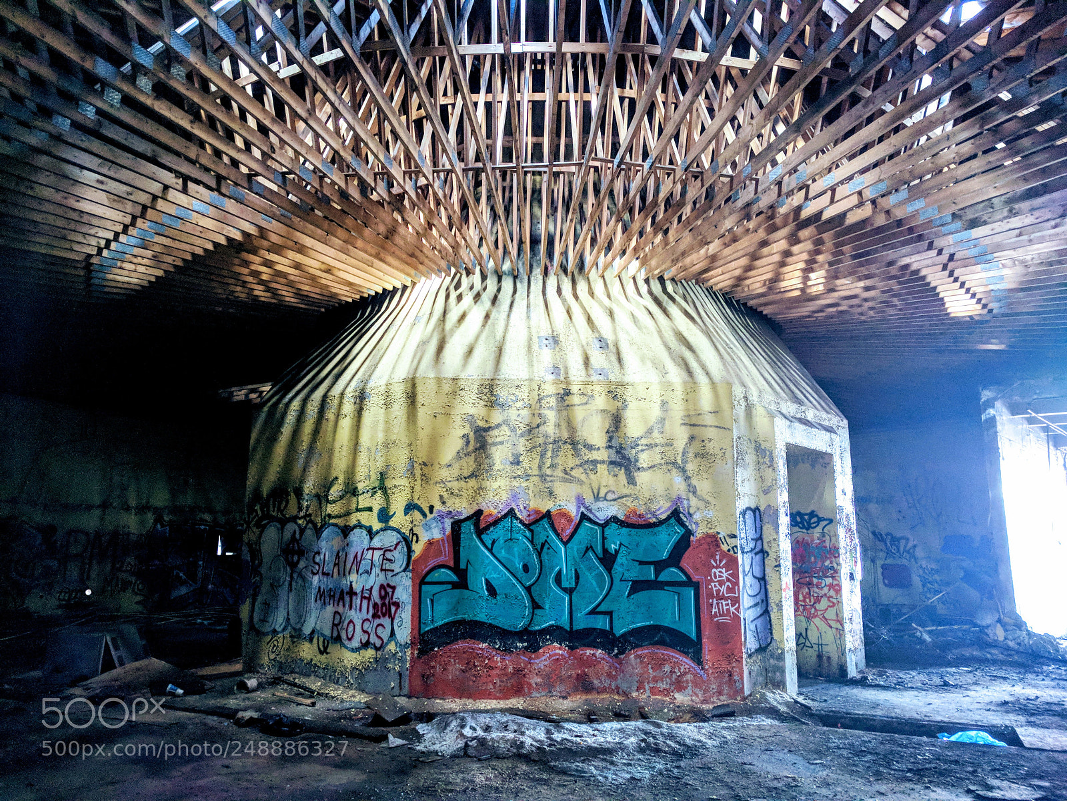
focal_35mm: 26
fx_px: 801
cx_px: 534
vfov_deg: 53.1
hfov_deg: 67.3
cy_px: 400
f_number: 2
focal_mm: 4.67
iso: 886
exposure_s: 1/44.8
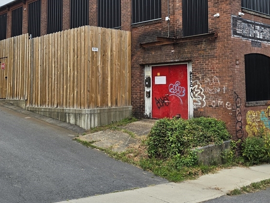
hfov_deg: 44.5
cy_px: 55
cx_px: 163
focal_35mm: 42
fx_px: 328
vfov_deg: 33.8
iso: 64
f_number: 1.4
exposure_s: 1/5445
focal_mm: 6.5
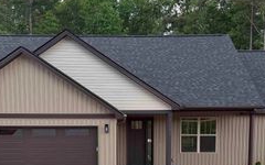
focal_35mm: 53
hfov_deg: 38.2
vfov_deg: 23.9
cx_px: 120
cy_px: 141
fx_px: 383
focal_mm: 6.76
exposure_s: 1/602
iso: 80
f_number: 1.78
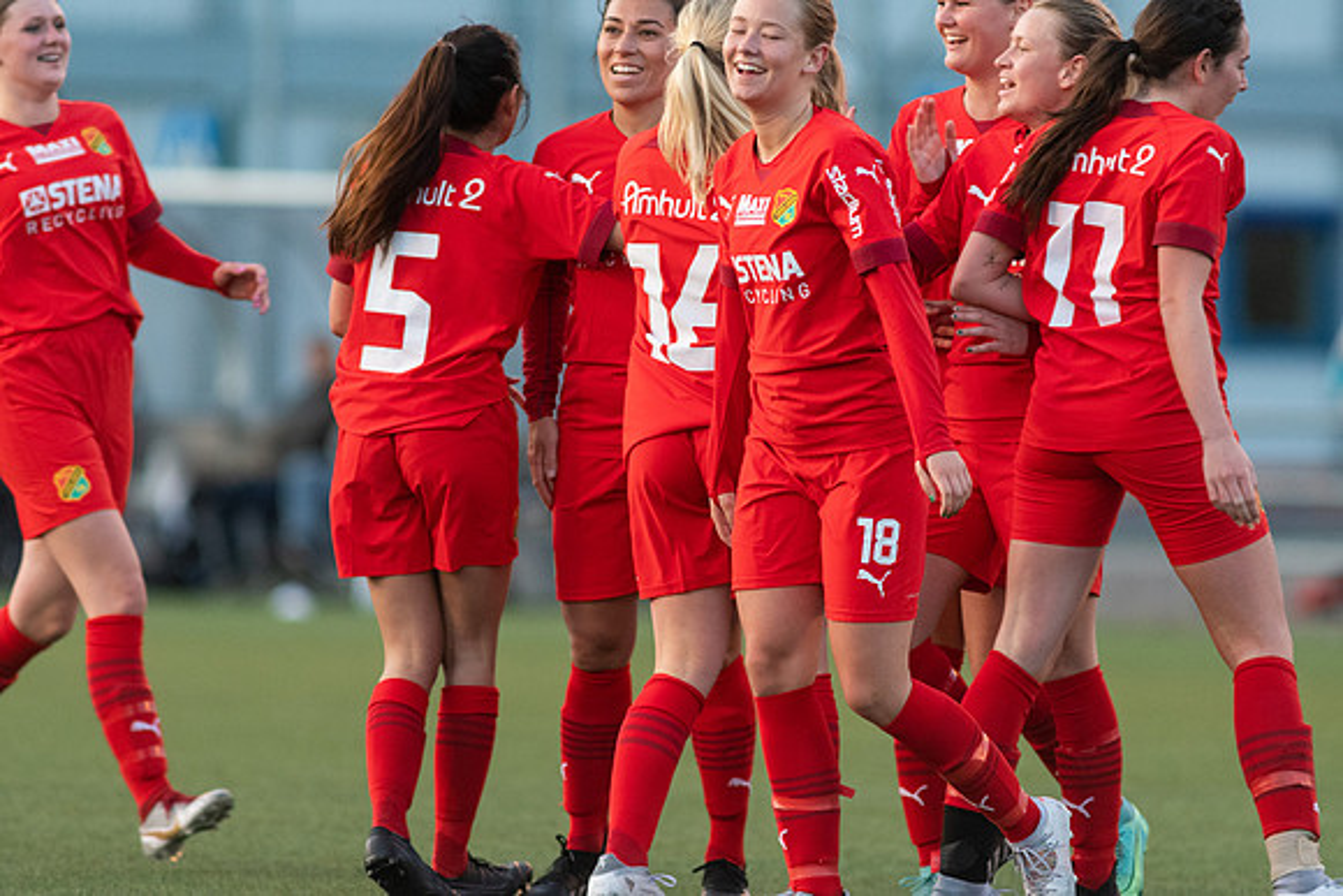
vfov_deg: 3.1
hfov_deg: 4.6
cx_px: 672
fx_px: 16791
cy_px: 448
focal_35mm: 450
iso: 1800
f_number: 3.2
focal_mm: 300
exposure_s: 1/800
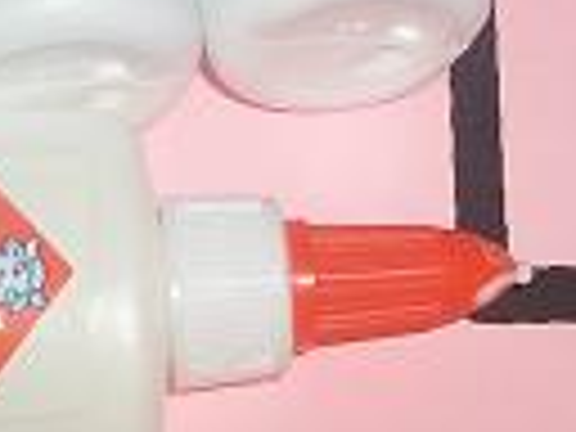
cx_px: 324
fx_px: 2446
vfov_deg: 9.9
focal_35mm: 147
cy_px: -106
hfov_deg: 13.4
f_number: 2.8
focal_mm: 5.6
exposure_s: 1/60
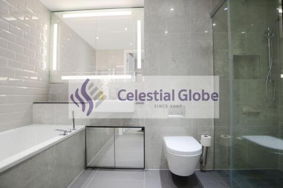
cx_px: 142
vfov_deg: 67.3
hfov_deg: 90.0
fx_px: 141
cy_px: 94
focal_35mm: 18
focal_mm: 18
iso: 200
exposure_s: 1/20
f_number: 3.5
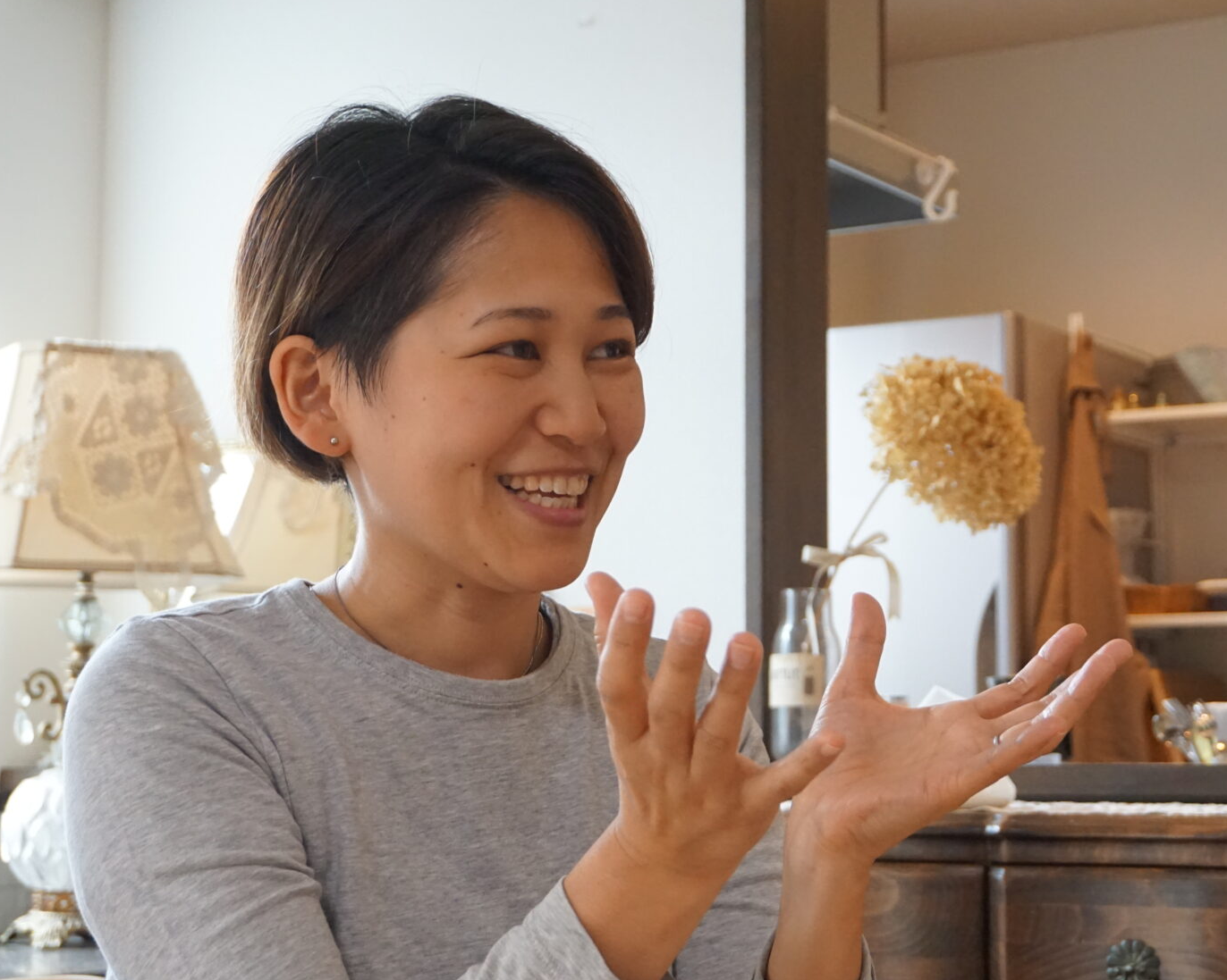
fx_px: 2433
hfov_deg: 28.2
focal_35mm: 67
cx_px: 749
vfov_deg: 22.8
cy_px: 502
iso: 3200
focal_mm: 34
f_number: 5
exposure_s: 1/160
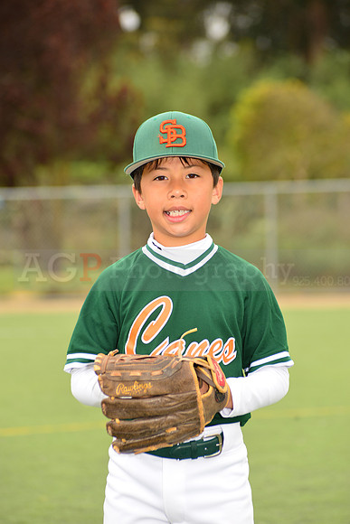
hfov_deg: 8.1
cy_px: 262
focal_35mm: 170
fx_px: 2477
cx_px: 175
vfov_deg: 12.1
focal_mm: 170
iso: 200
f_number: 6.3
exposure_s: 1/250
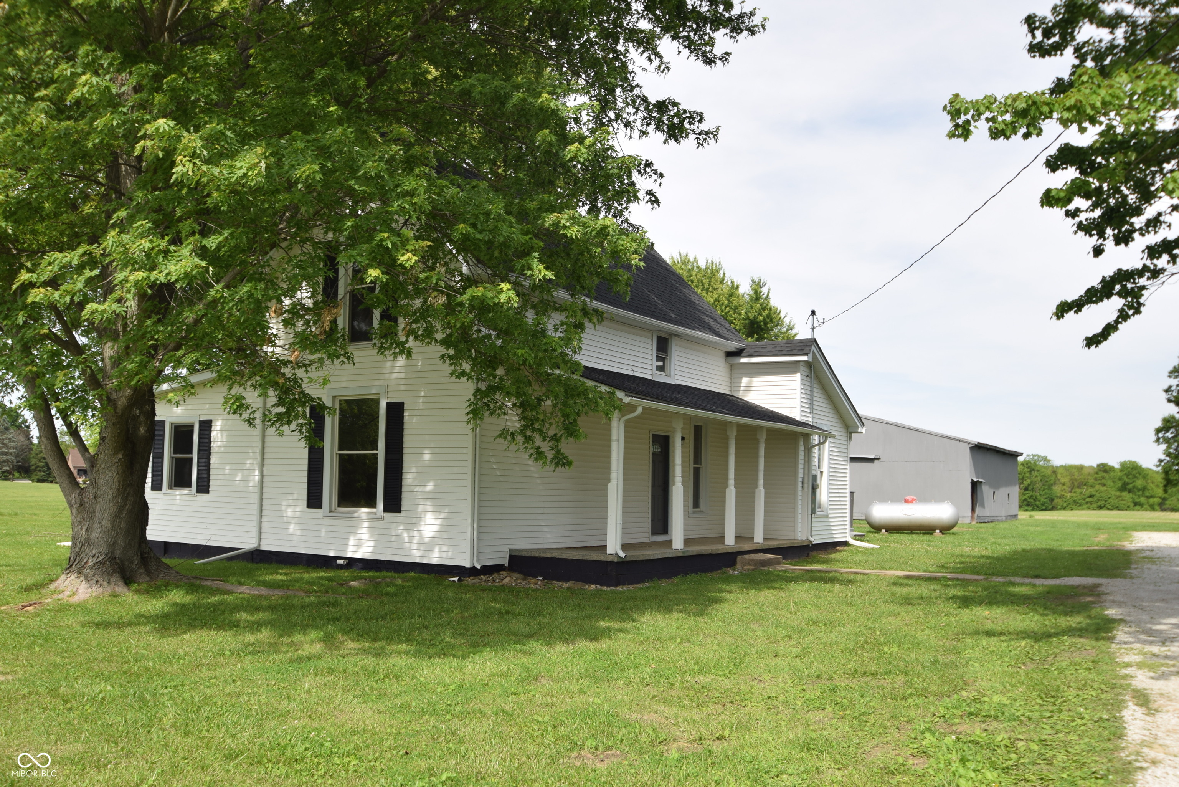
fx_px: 983
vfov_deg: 43.6
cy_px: 394
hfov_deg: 61.9
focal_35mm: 30
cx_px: 590
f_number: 8
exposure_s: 1/200
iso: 100
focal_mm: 20
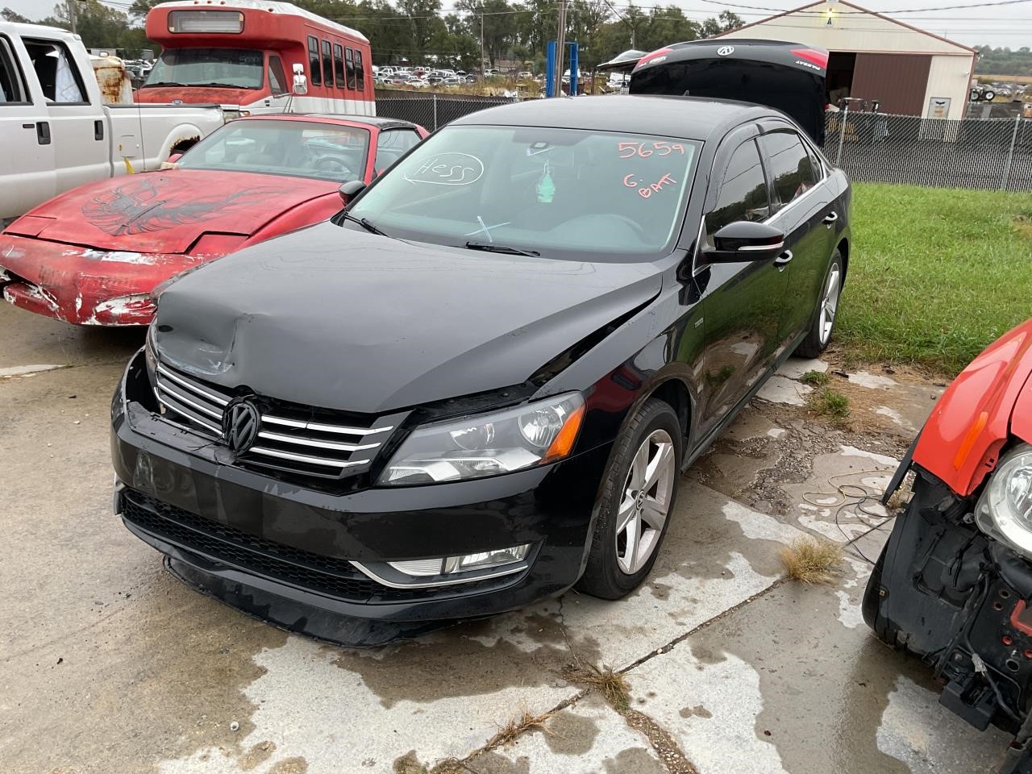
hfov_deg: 61.7
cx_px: 516
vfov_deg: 48.2
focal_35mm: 29
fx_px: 865
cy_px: 387
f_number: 1.8
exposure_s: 1/120
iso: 40
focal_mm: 3
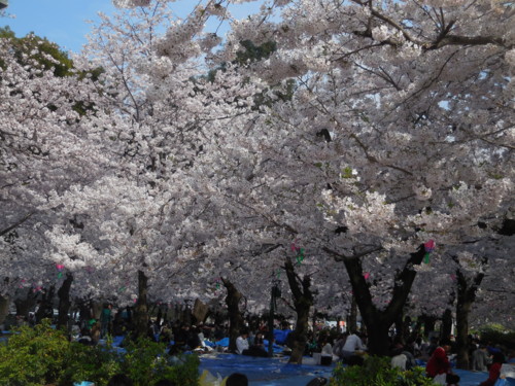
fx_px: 669
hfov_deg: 42.1
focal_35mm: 45
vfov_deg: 32.2
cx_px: 258
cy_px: 193
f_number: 4.2
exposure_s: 1/1000
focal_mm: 8.1
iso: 125
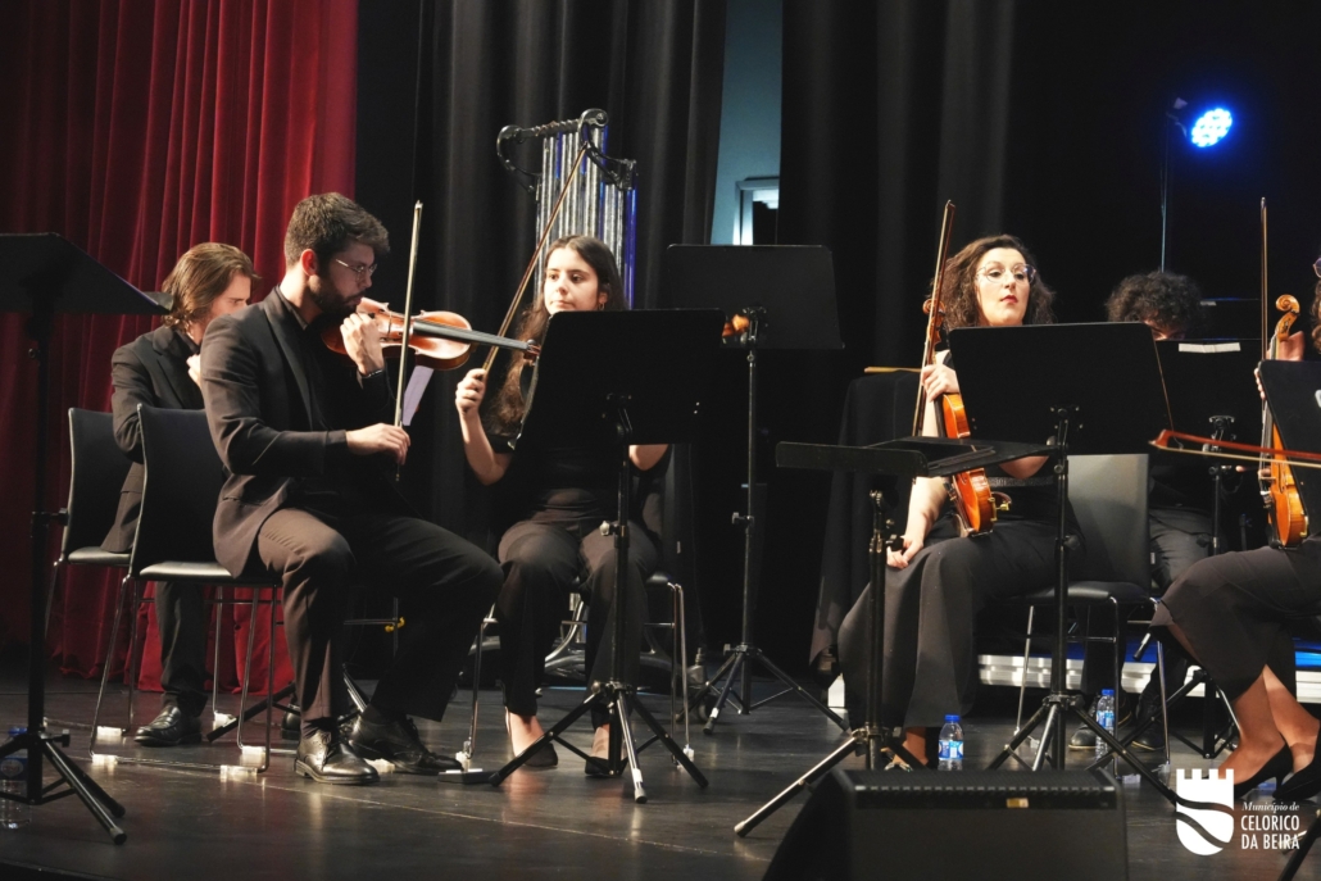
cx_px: 660
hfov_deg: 19.5
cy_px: 440
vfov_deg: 13.0
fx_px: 3853
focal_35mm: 105
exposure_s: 1/60
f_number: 8
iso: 12800
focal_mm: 105
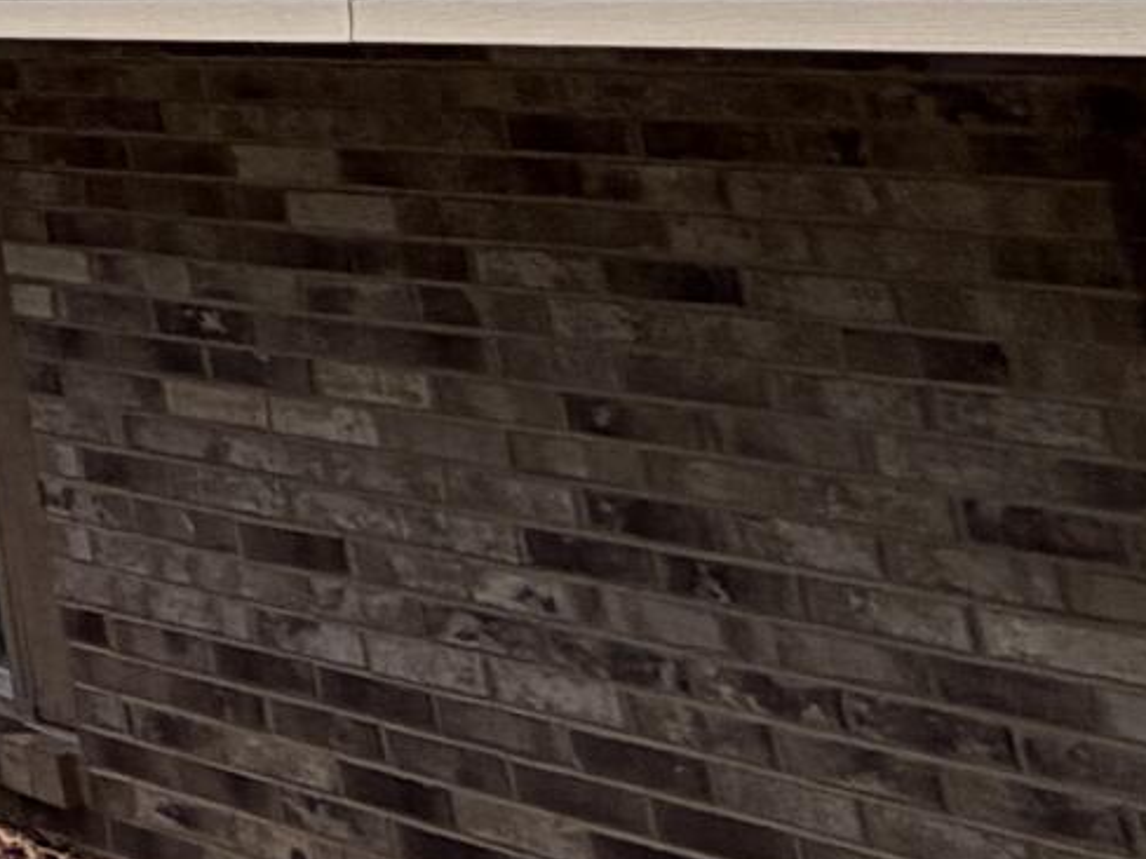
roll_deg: -1.1
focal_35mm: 86
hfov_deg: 12.0
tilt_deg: +15.0
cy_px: -718
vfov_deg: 14.8
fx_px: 2847
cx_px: -2179
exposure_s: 1/2237
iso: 20
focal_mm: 2.22
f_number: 2.2
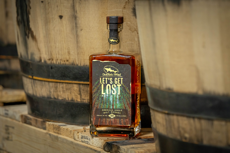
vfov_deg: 10.2
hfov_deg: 15.2
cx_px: 115
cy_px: 76
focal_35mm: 135
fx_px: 862
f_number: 5.6
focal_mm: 135
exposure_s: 1/125
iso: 2000
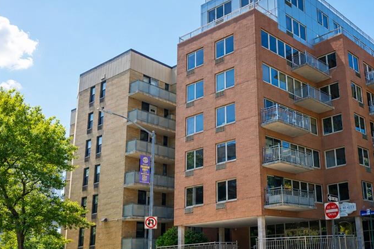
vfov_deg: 34.1
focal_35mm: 39
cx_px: 277
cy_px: 142
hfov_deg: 47.8
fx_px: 405
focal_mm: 26
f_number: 7.1
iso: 100
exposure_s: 1/100
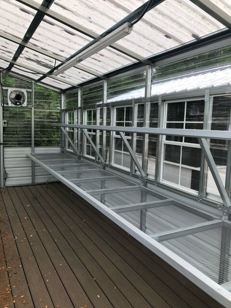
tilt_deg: -4.7
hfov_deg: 49.7
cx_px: 116
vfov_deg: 63.4
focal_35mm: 28
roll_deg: -0.8
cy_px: 154
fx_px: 249
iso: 20
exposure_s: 1/333
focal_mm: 3.99
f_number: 1.8
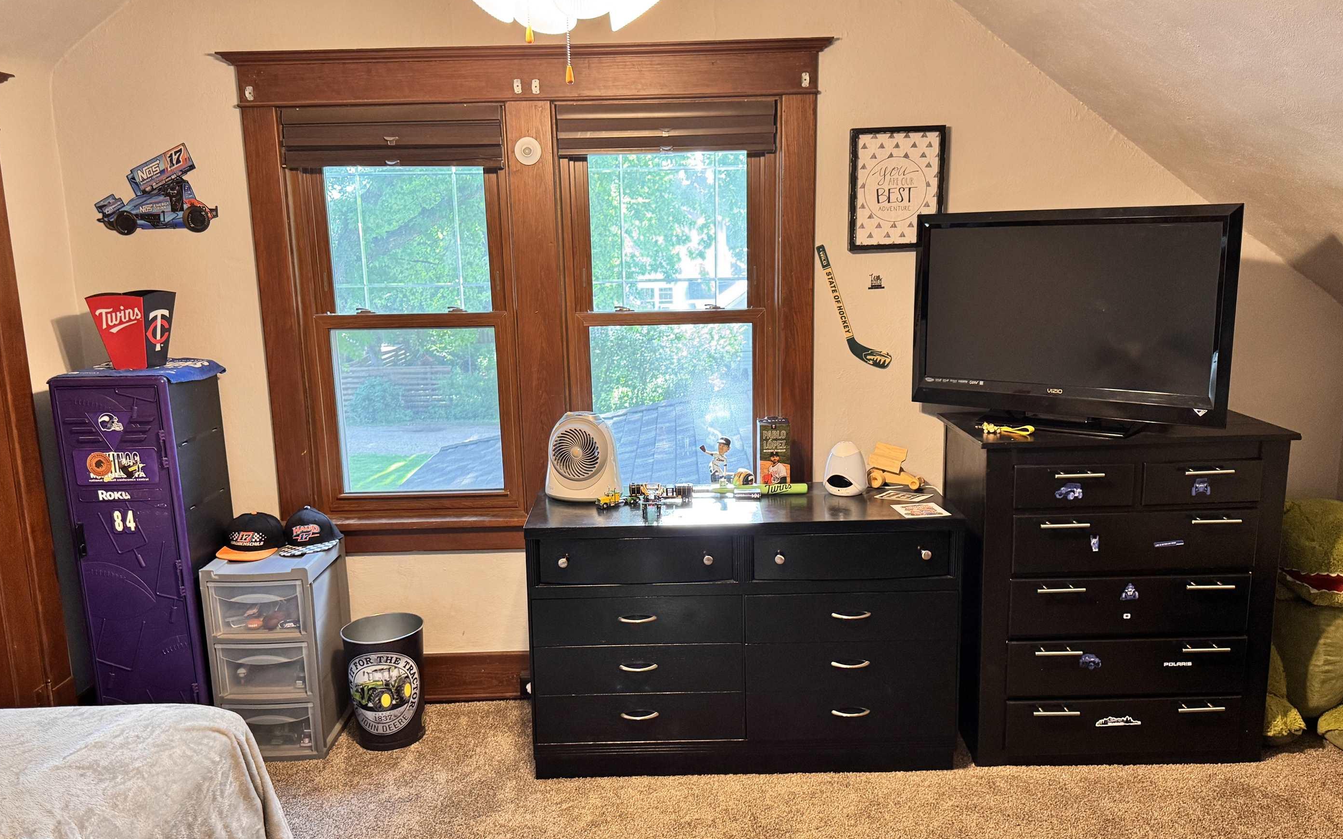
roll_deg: +1.6
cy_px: 433
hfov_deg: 66.5
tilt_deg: -11.9
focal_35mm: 28
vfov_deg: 44.5
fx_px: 1025
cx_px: 663
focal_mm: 6.76
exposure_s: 1/60
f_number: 1.78
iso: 250
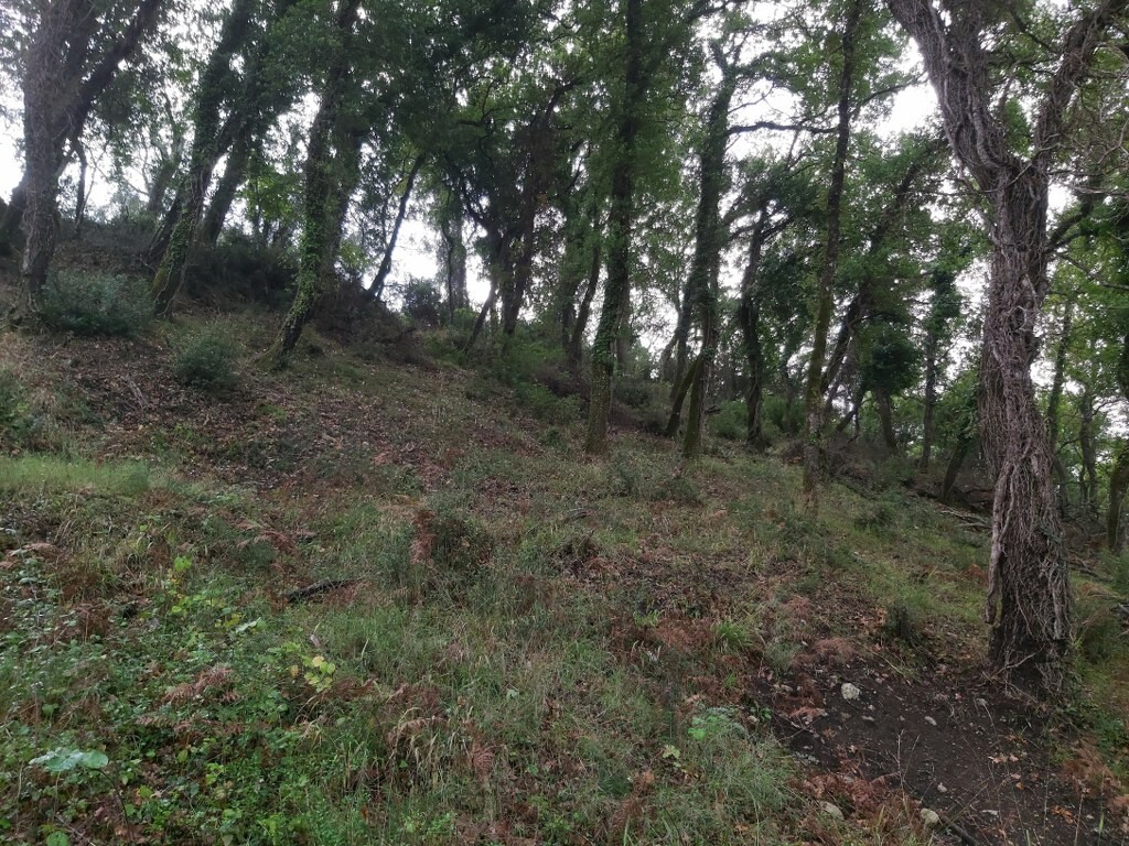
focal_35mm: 26
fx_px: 848
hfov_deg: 67.3
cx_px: 564
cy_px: 423
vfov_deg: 53.1
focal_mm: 3.92
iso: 125
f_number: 1.7
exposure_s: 1/273
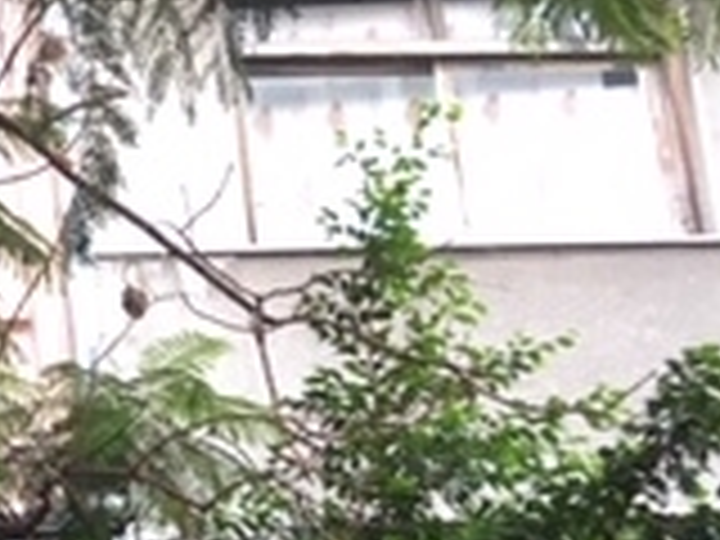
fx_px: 2413
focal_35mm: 116
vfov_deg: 12.3
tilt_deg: +11.6
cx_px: -464
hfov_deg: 15.3
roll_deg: +2.6
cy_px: 765
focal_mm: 4.15
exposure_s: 1/33
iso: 80
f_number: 2.2
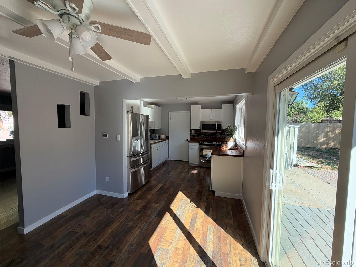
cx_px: 178
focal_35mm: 14
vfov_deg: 85.7
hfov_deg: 102.1
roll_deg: -0.8
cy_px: 134
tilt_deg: -3.0
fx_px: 144
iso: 50
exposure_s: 1/182
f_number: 2.2
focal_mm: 2.22
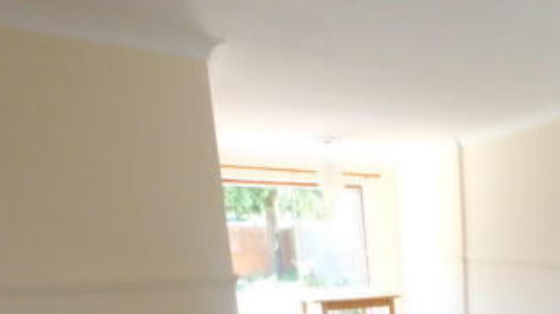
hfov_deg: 48.4
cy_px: 353
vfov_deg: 31.3
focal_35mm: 33
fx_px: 490
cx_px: 566
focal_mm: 10
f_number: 6.4
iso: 12800
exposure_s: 1/350
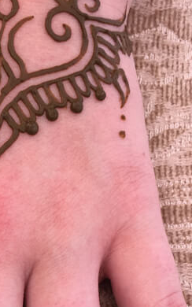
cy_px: 315
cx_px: -28
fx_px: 703
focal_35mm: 84
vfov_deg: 23.5
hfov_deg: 15.1
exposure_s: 1/146
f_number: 2.2
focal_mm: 4.15
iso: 25
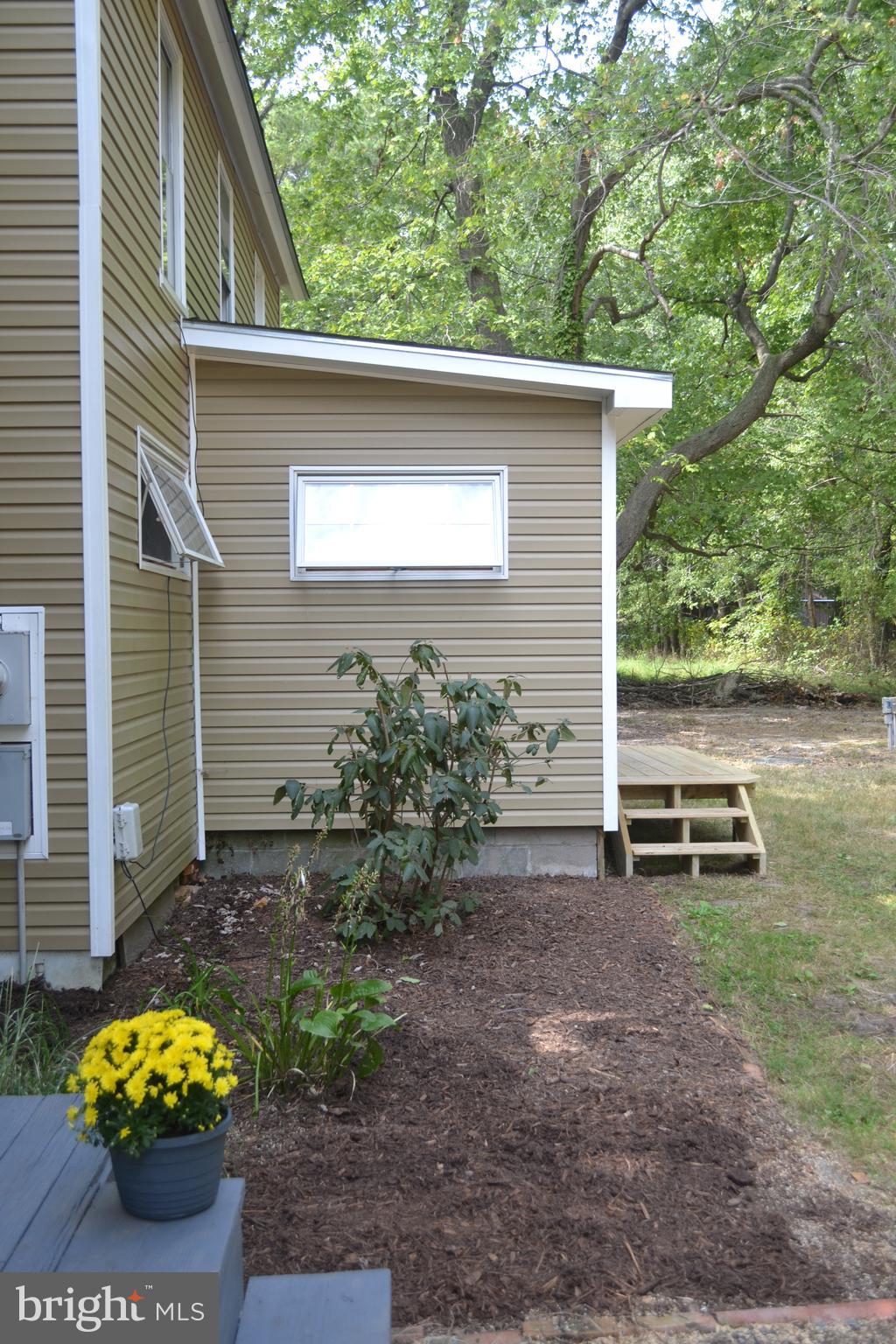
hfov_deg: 36.9
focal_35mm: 36
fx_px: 1344
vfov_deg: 53.1
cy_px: 672
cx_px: 448
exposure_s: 1/125
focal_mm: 24
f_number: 5.6
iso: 220
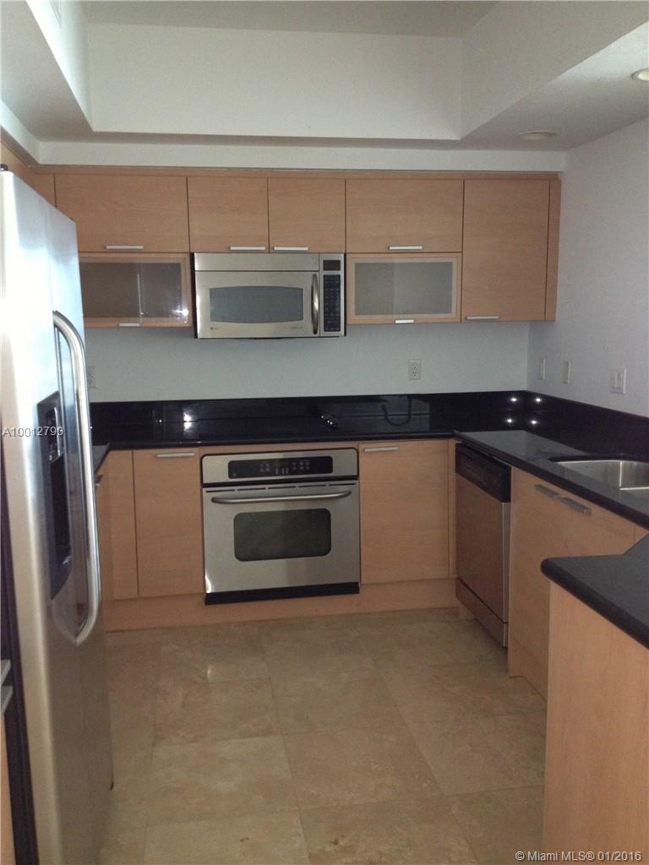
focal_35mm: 35
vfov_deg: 52.6
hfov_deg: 40.7
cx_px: 324
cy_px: 432
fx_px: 875
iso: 250
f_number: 2.4
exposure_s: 1/20
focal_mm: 4.28
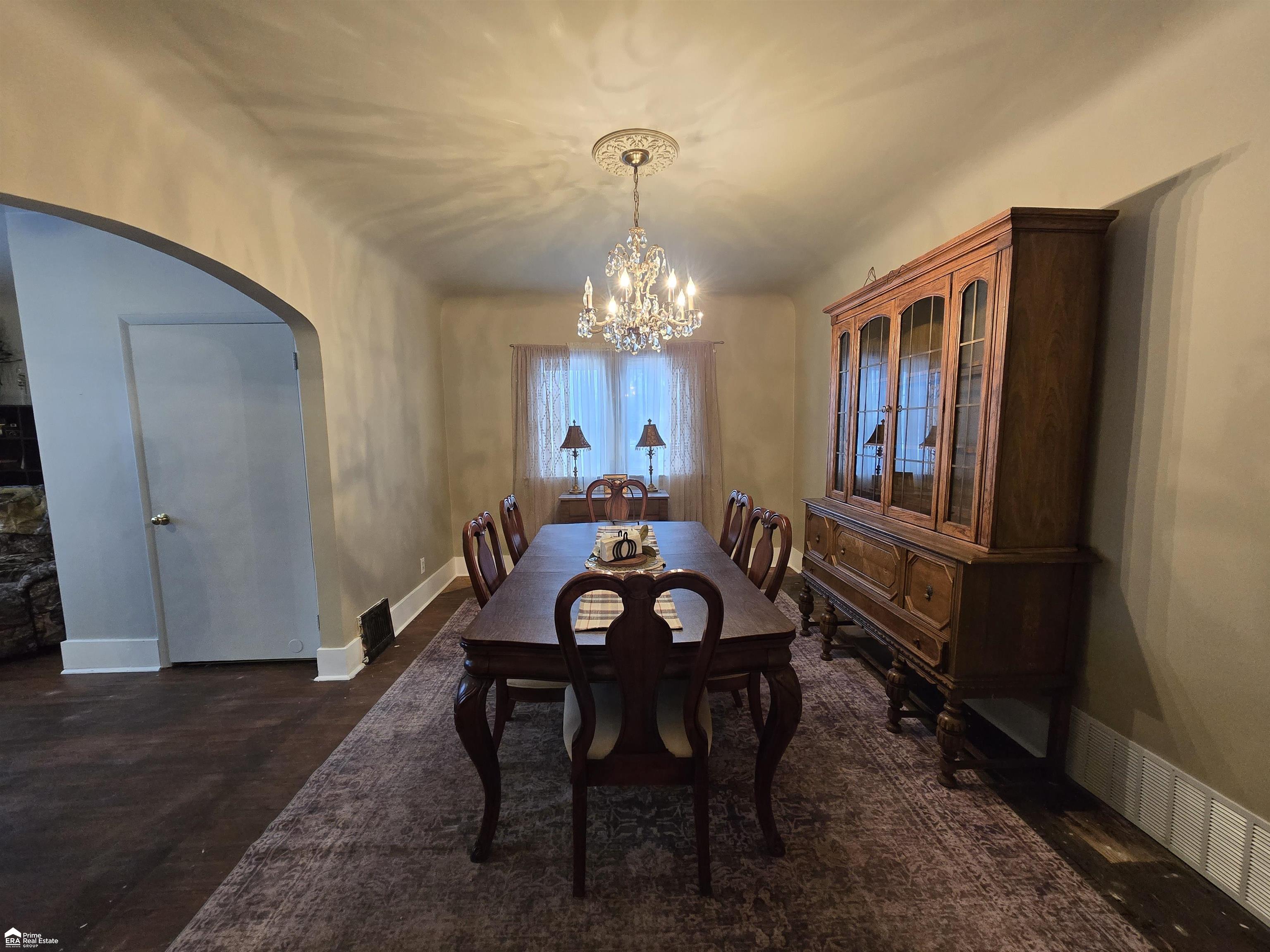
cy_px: 476
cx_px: 635
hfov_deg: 106.2
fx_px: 477
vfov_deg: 89.9
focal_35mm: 13
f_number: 2.2
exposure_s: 1/60
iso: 500
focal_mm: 2.2
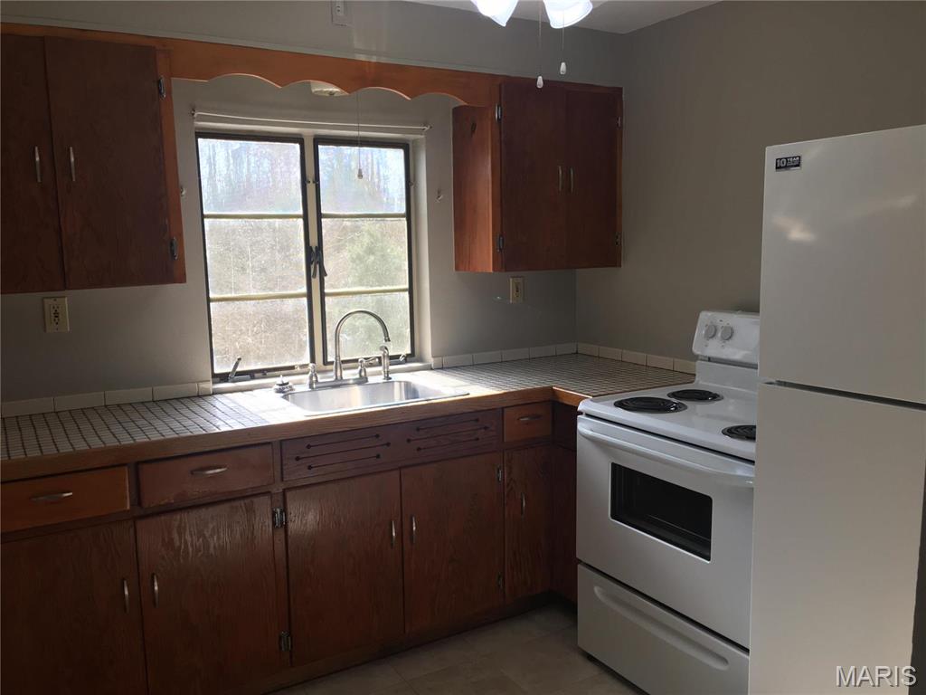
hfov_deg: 61.7
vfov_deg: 48.2
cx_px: 463
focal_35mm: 29
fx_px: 776
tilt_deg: -7.0
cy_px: 348
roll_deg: -0.5
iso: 40
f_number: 2.2
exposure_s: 1/120
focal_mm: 4.15
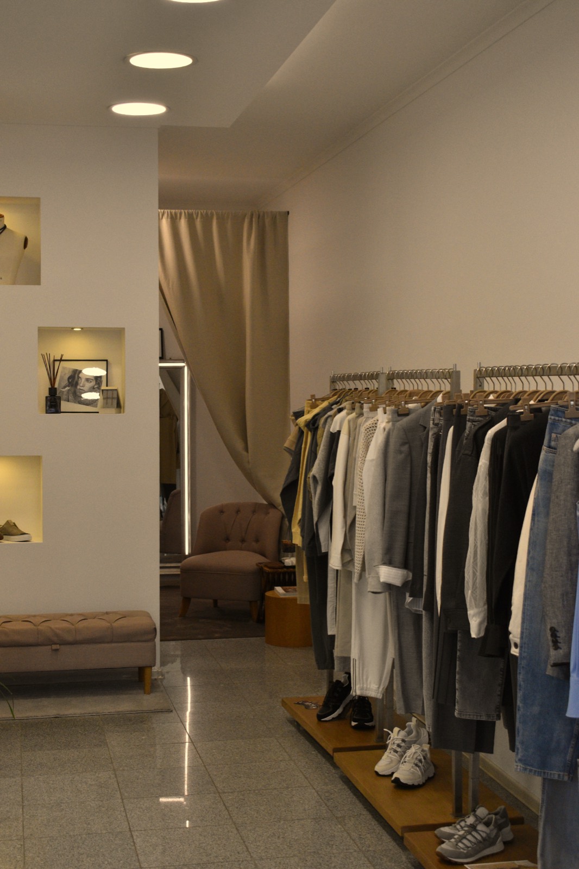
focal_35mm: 51
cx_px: 290
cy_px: 434
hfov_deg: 26.5
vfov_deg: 38.9
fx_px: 1231
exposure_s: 1/200
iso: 1600
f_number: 6.3
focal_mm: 34
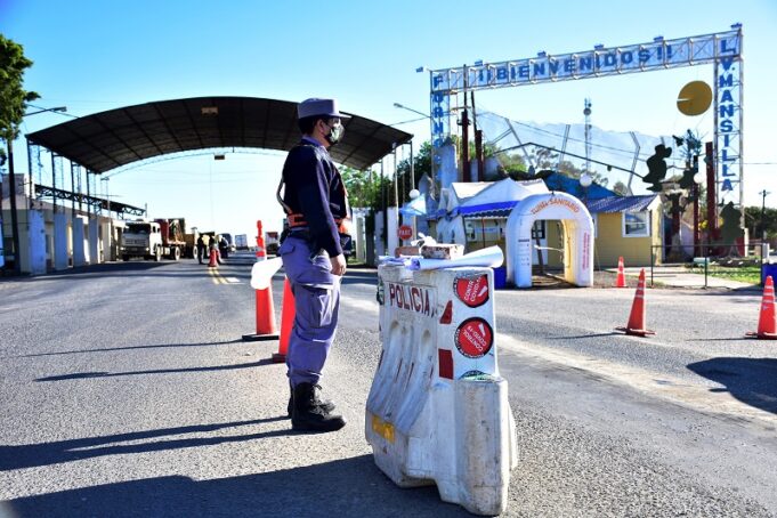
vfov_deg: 33.0
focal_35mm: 40
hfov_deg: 47.9
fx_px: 874
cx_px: 388
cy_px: 259
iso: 100
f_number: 4
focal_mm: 27
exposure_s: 1/320
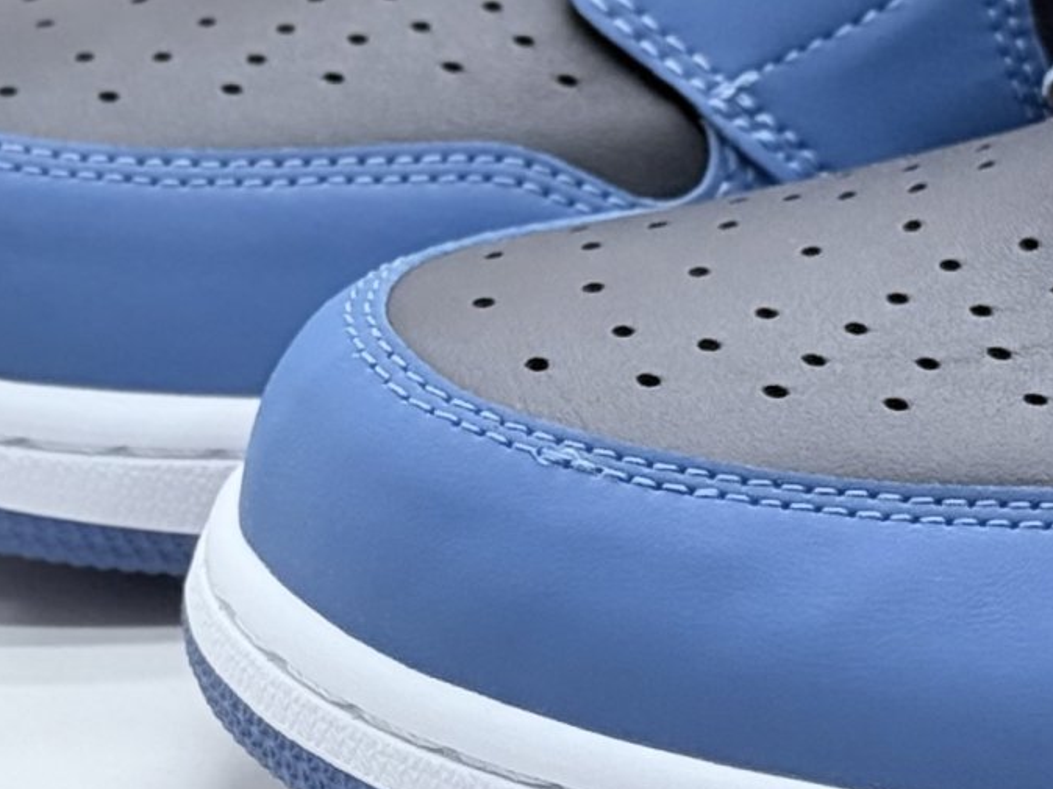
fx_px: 2311
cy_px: 447
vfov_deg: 19.4
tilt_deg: -24.1
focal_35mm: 76
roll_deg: +1.9
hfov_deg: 25.7
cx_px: 476
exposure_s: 1/545
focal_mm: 6.76
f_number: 1.78
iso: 64
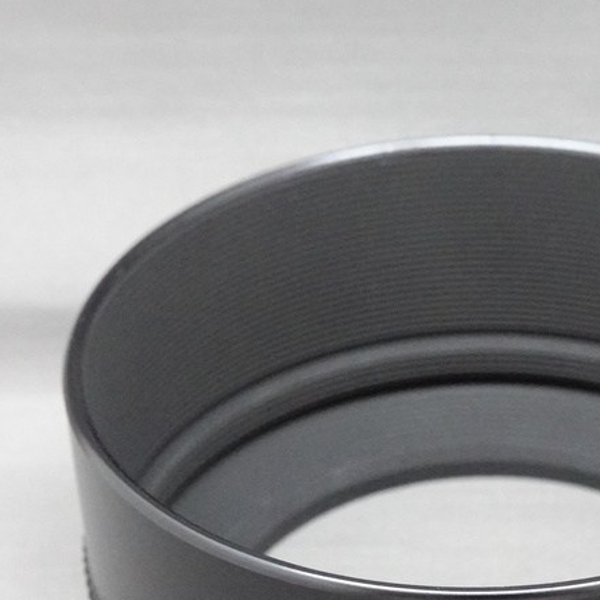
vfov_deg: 15.7
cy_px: 499
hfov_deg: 15.7
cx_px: 520
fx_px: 2157
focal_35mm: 110
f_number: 5.6
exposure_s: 1/50
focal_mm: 18.24
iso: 4000
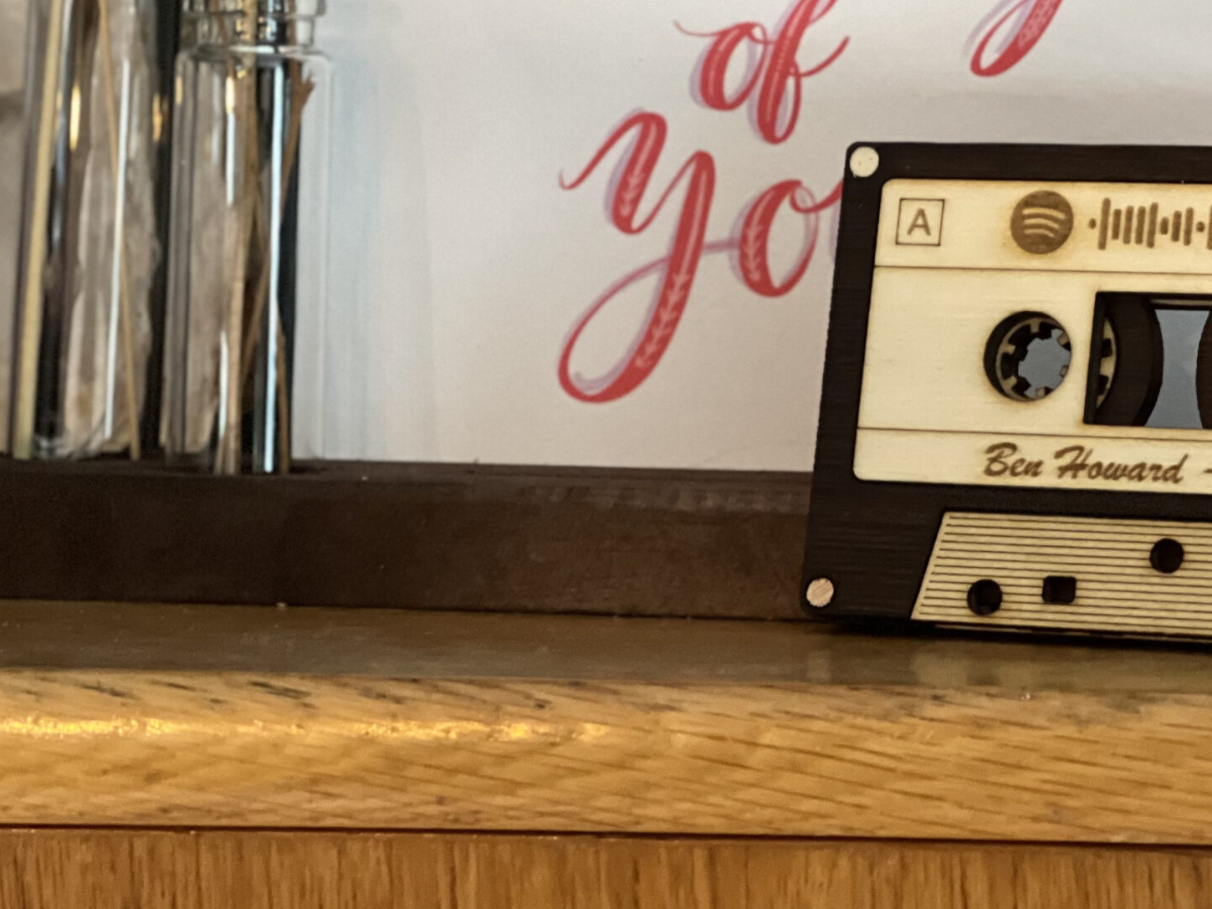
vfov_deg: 10.9
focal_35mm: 136
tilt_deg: +0.4
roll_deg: -0.5
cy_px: 166
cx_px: 785
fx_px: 4762
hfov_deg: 14.5
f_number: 2.8
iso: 400
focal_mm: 9
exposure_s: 1/14
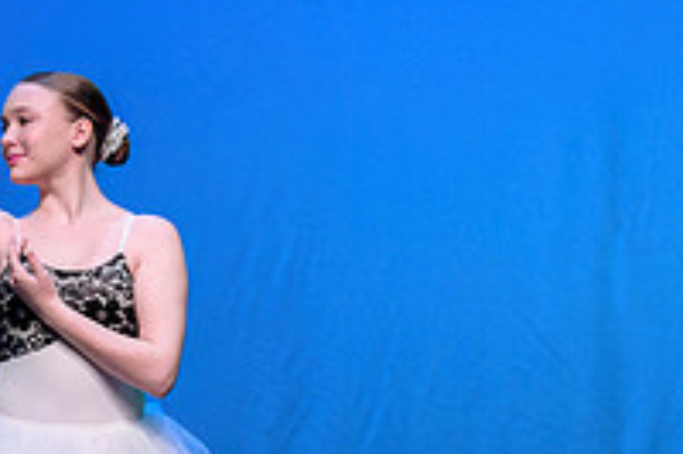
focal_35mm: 506
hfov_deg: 4.1
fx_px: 9592
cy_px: 375
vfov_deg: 2.7
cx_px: 523
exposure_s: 1/320
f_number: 2.8
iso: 1250
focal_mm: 150
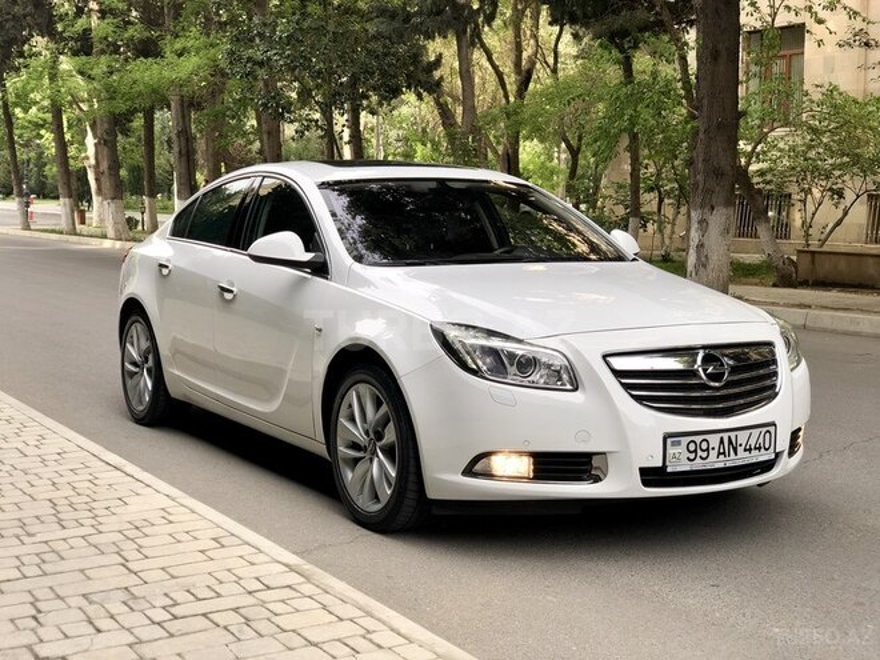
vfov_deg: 28.0
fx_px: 1322
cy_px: 330
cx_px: 440
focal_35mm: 52
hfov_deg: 36.8
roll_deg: -0.4
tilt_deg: -5.7
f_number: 2.4
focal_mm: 6
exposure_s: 1/116
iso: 16
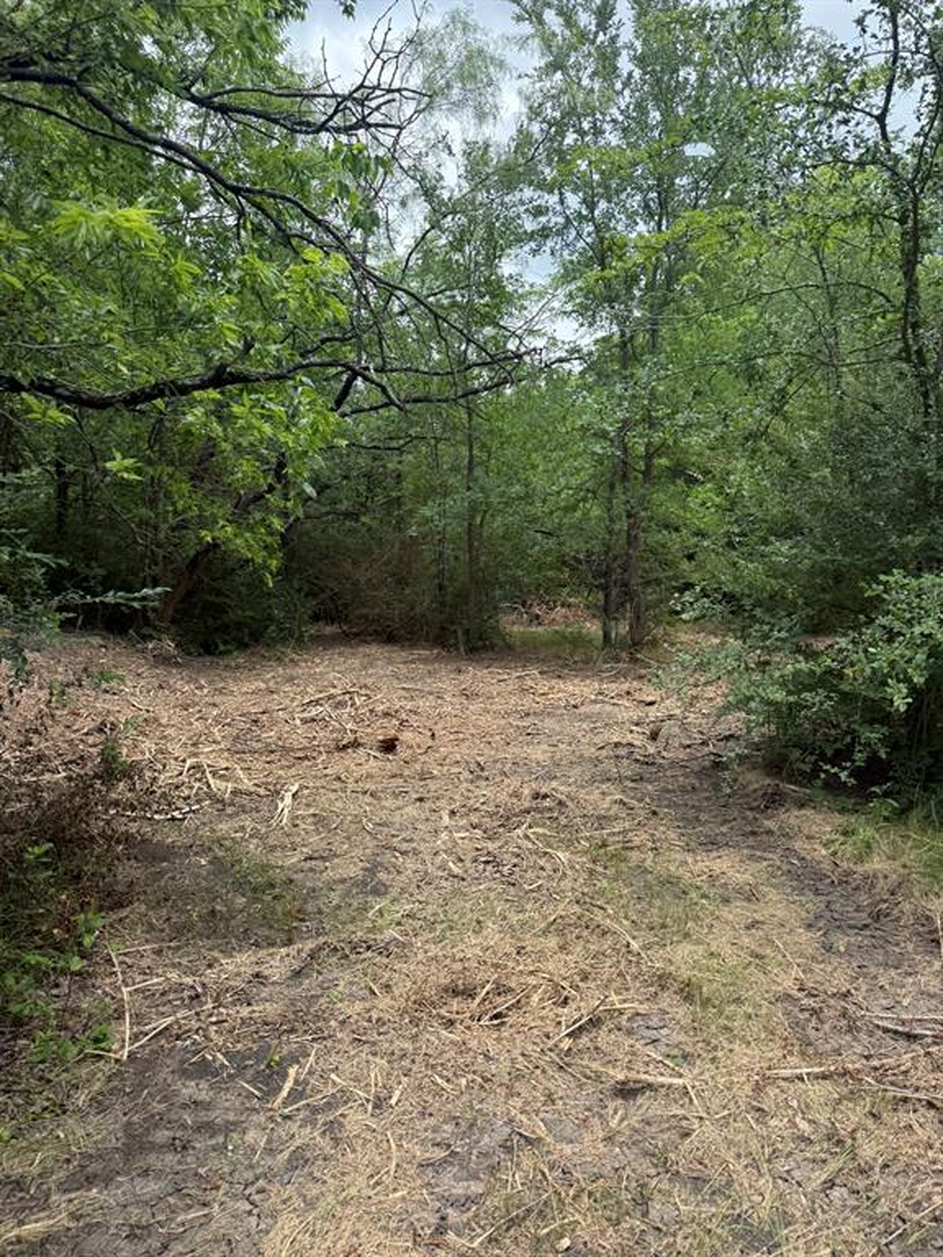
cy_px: 628
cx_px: 472
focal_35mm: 24
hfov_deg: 56.8
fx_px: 872
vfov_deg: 71.6
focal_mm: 6.76
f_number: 1.78
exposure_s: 1/1855
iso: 100
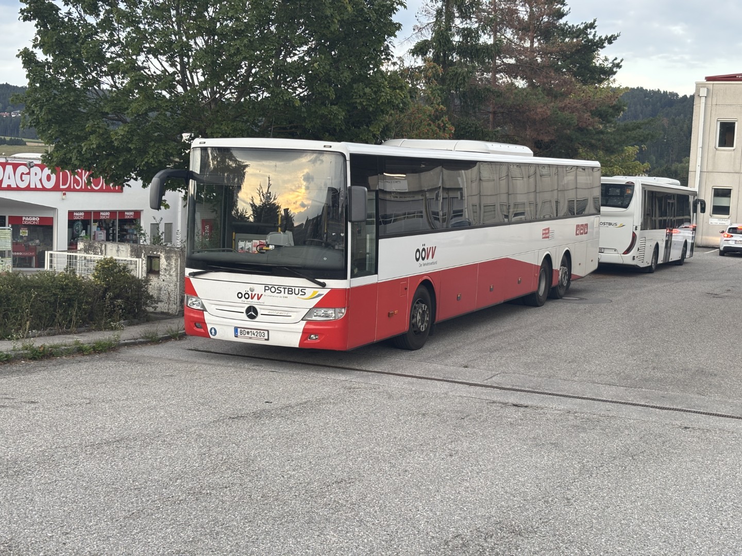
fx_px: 1115
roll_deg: -2.7
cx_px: 371
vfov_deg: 28.0
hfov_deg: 36.8
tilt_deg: -5.2
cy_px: 278
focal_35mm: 52
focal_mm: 5.96
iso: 50
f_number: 1.6
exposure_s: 1/121
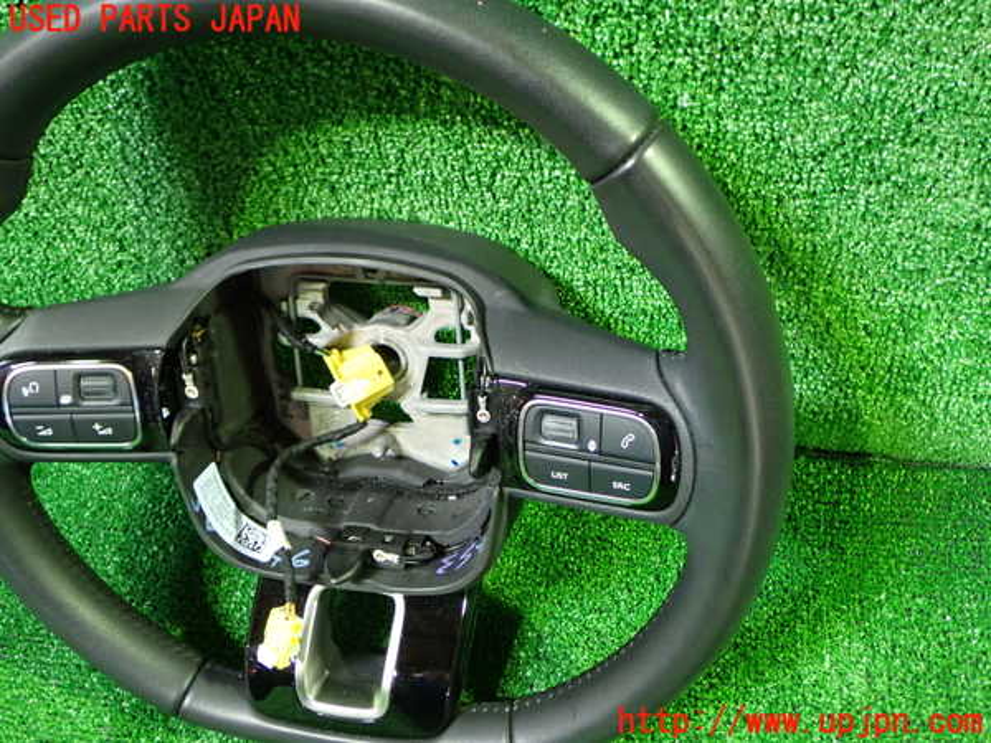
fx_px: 1031
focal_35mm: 36
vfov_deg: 39.7
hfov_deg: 51.4
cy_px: 372
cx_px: 496
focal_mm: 6.37
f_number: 2.5
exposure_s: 1/25
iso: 800
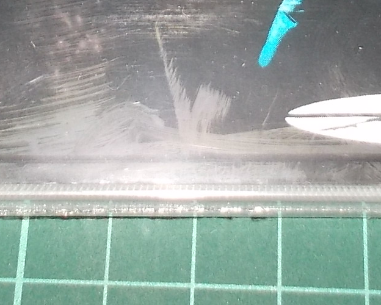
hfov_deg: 18.6
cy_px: -171
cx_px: 201
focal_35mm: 103
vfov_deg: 13.9
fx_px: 1162
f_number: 3.3
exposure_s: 1/30
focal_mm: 4.1
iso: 200
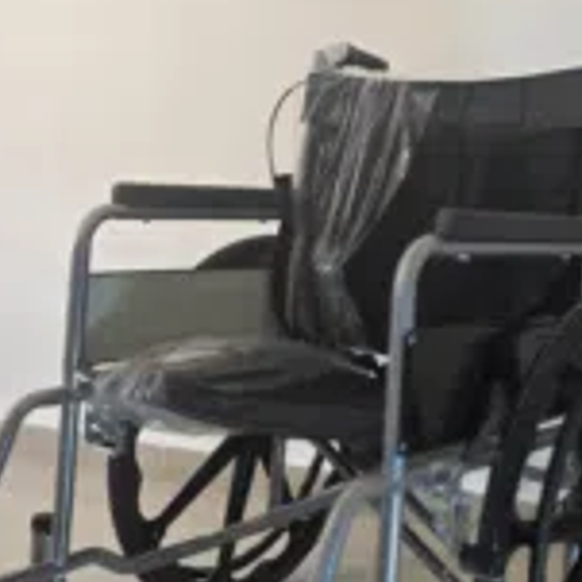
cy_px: 251
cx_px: 312
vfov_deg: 31.6
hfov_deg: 31.6
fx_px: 1027
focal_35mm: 54
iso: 64
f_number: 1.7
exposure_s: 1/120
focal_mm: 6.3
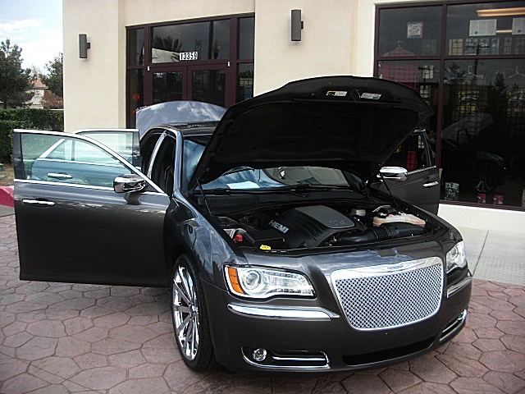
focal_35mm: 36
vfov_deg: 39.7
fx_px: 546
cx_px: 262
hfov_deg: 51.4
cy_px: 197
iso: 50
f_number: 2.8
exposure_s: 1/80
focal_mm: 6.3
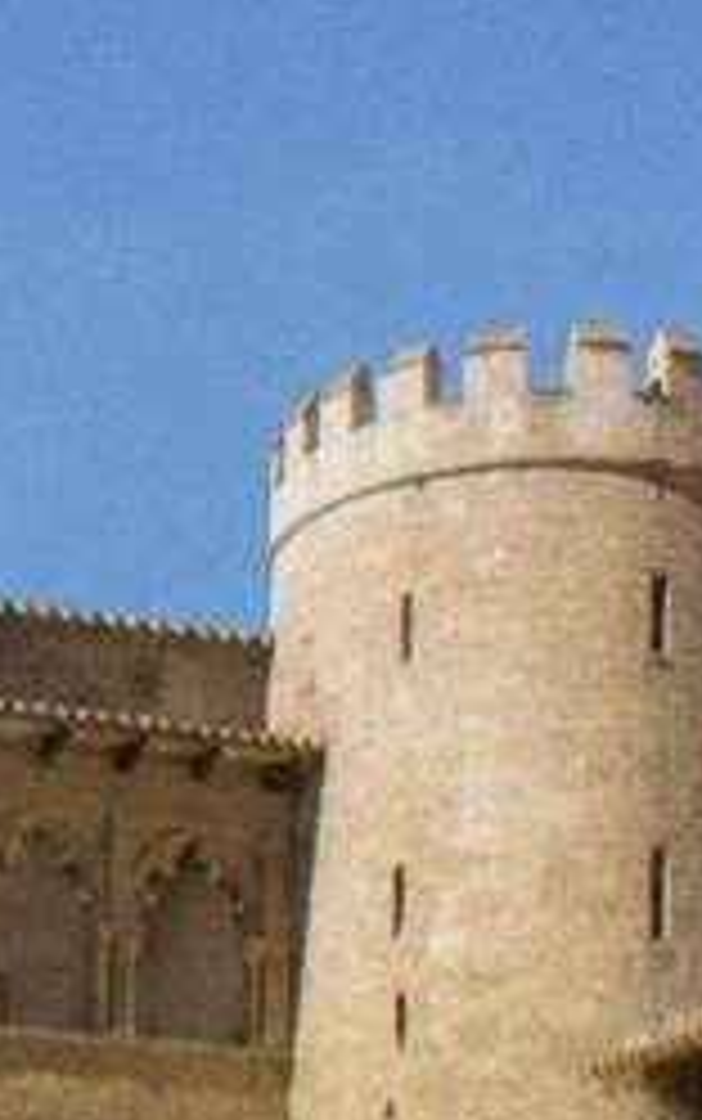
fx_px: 4370
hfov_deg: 9.2
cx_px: 117
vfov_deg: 14.4
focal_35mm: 143
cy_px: 1062
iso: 400
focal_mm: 35
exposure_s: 1/500
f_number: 7.1
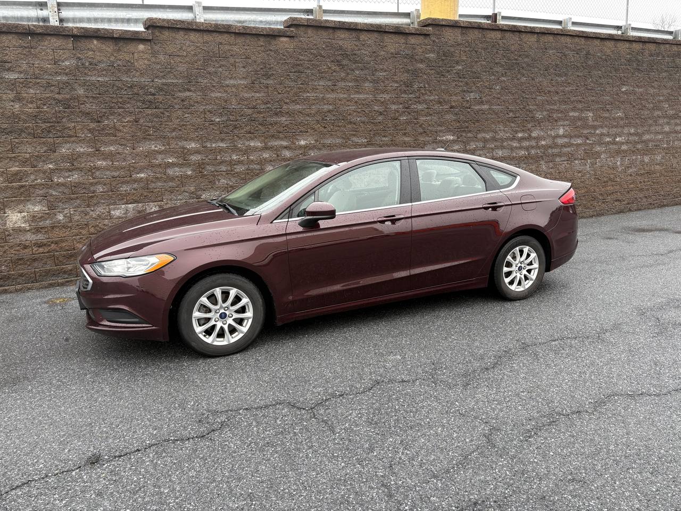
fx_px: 511
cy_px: 256
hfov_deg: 67.3
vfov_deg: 53.1
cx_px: 340
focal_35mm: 26
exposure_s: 1/152
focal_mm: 5.96
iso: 50
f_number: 1.6
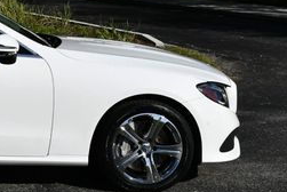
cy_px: 11
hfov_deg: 17.2
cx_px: -77
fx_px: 894
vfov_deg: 12.2
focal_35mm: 112
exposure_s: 1/400
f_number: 10
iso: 100
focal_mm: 22
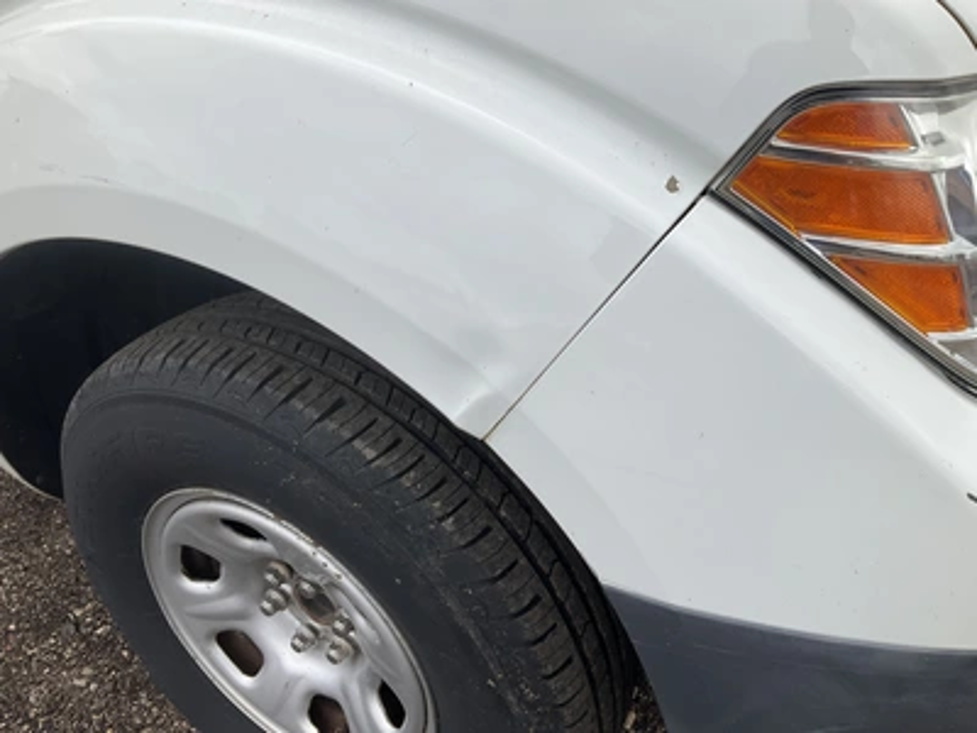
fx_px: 818
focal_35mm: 29
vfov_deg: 48.2
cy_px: 366
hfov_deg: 61.7
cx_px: 488
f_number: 1.8
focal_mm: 3
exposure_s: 1/1534
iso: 25
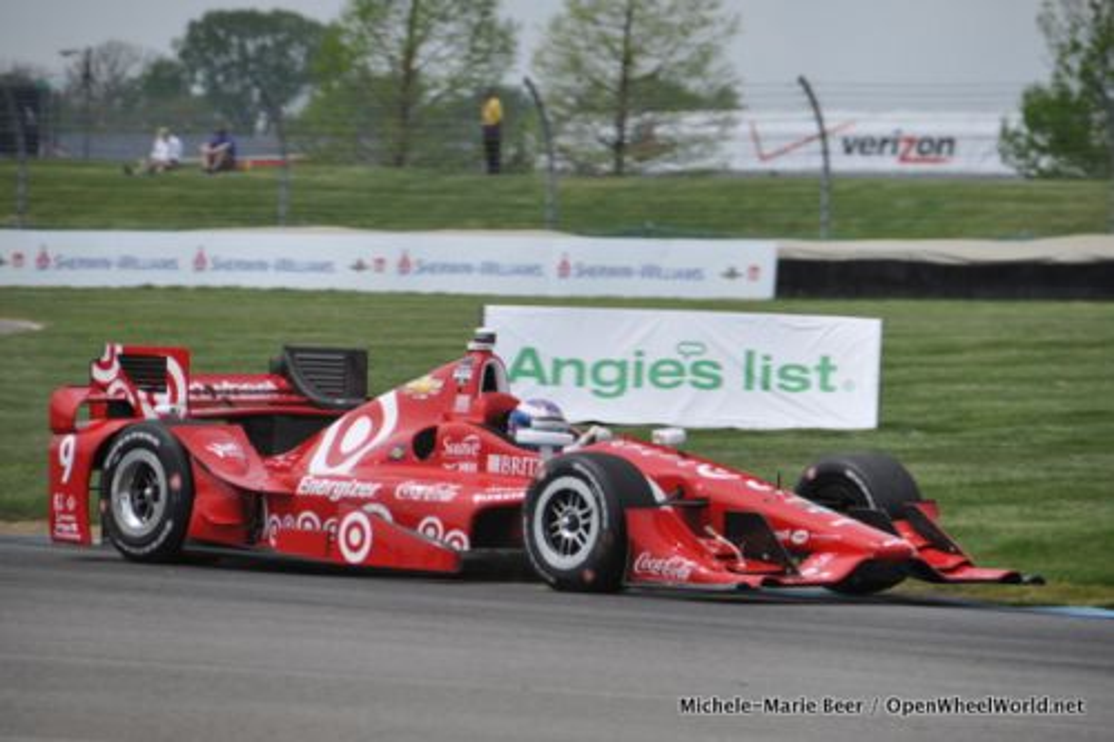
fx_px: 9280
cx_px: 557
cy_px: 371
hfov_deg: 6.9
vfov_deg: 4.6
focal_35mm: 300
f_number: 5.6
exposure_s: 1/1000
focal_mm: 200
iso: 200
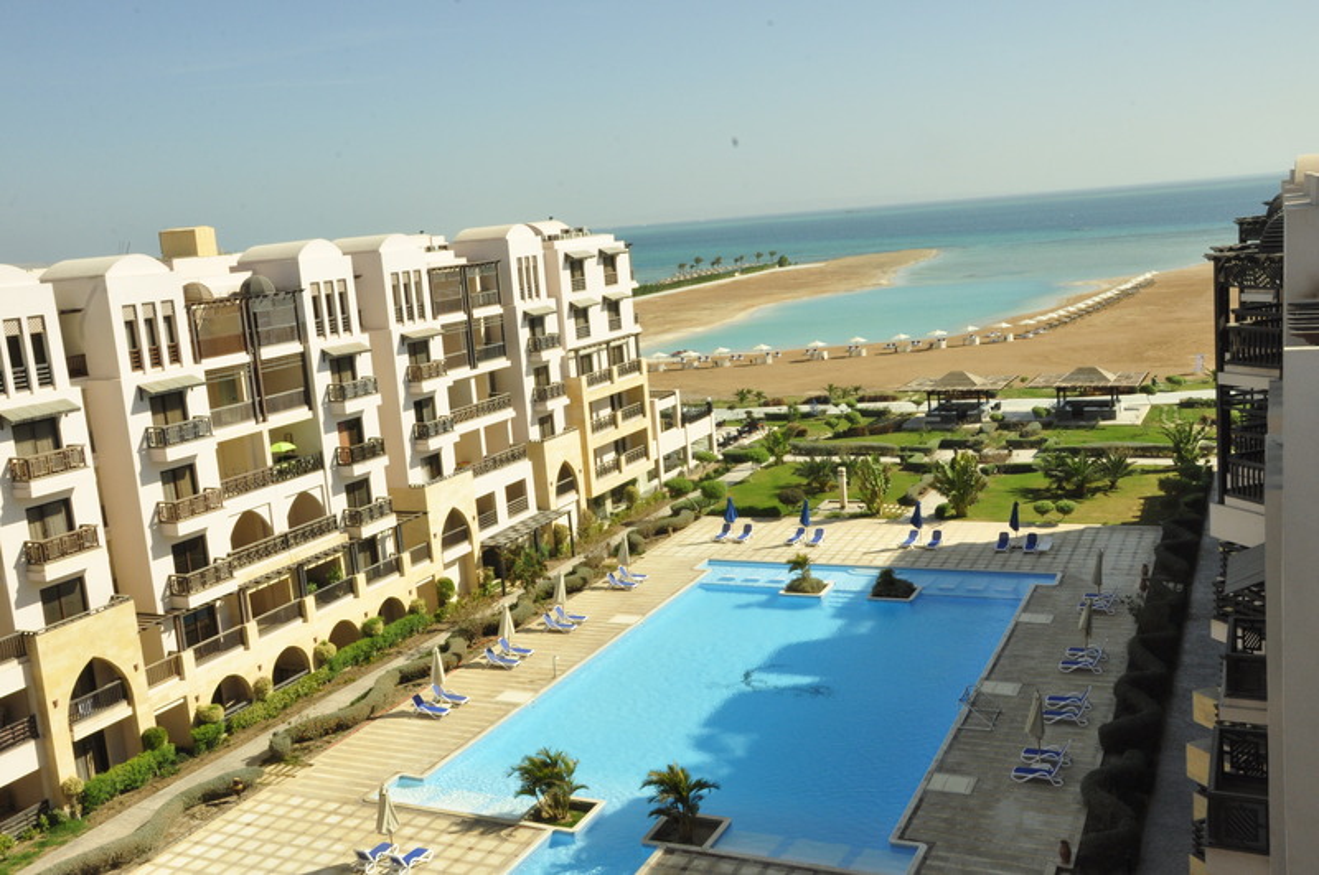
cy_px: 438
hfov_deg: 53.2
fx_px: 1317
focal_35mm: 36
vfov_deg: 36.8
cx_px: 660
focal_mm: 24
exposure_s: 1/200
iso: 640
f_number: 25
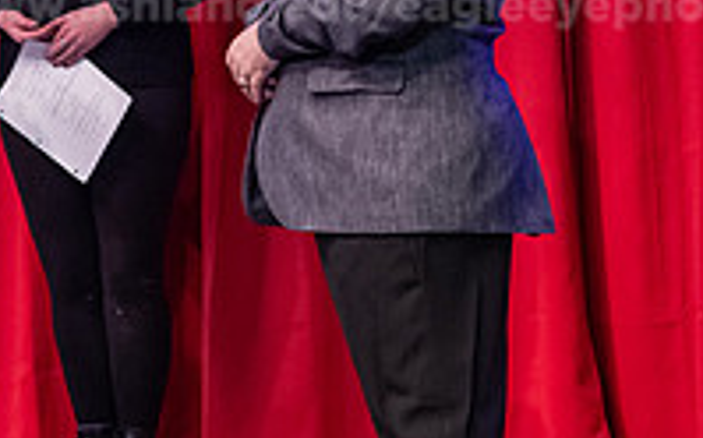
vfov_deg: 4.4
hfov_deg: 7.0
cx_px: -215
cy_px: 79
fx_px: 5685
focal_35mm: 297
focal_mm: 100
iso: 3200
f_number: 3.2
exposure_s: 1/200
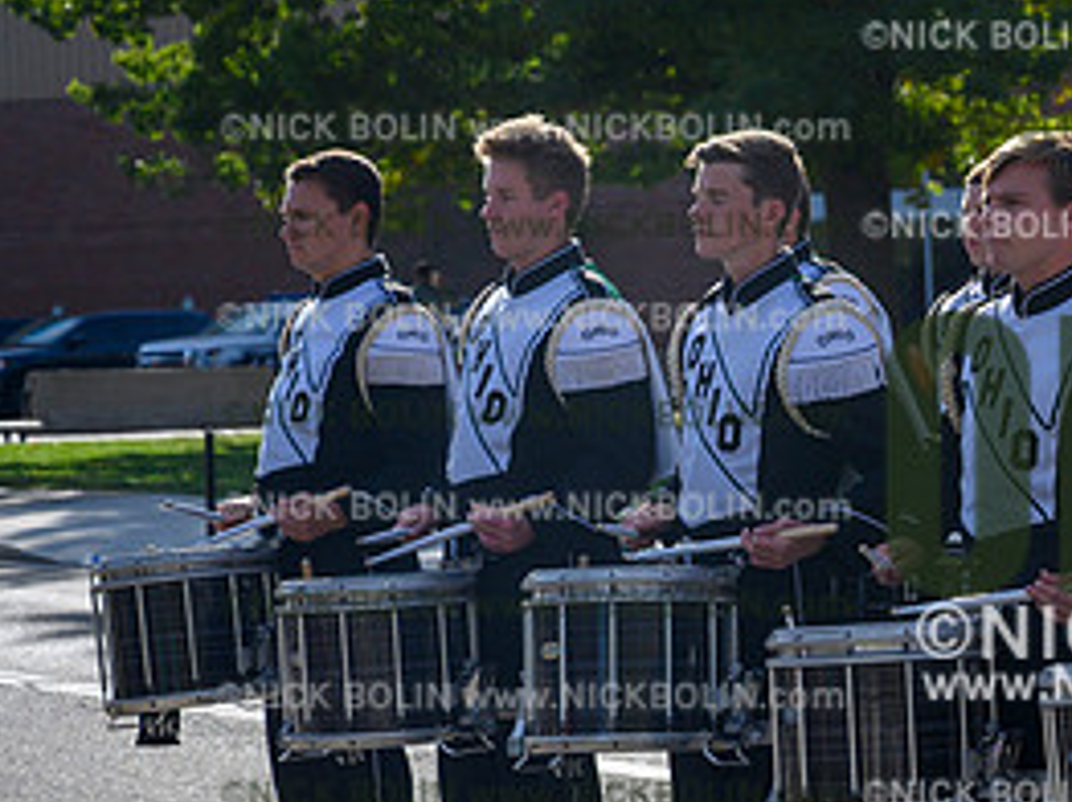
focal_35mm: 149
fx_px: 4610
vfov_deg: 9.9
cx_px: 1174
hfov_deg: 13.0
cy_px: 507
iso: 200
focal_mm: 70
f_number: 5
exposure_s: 1/2000
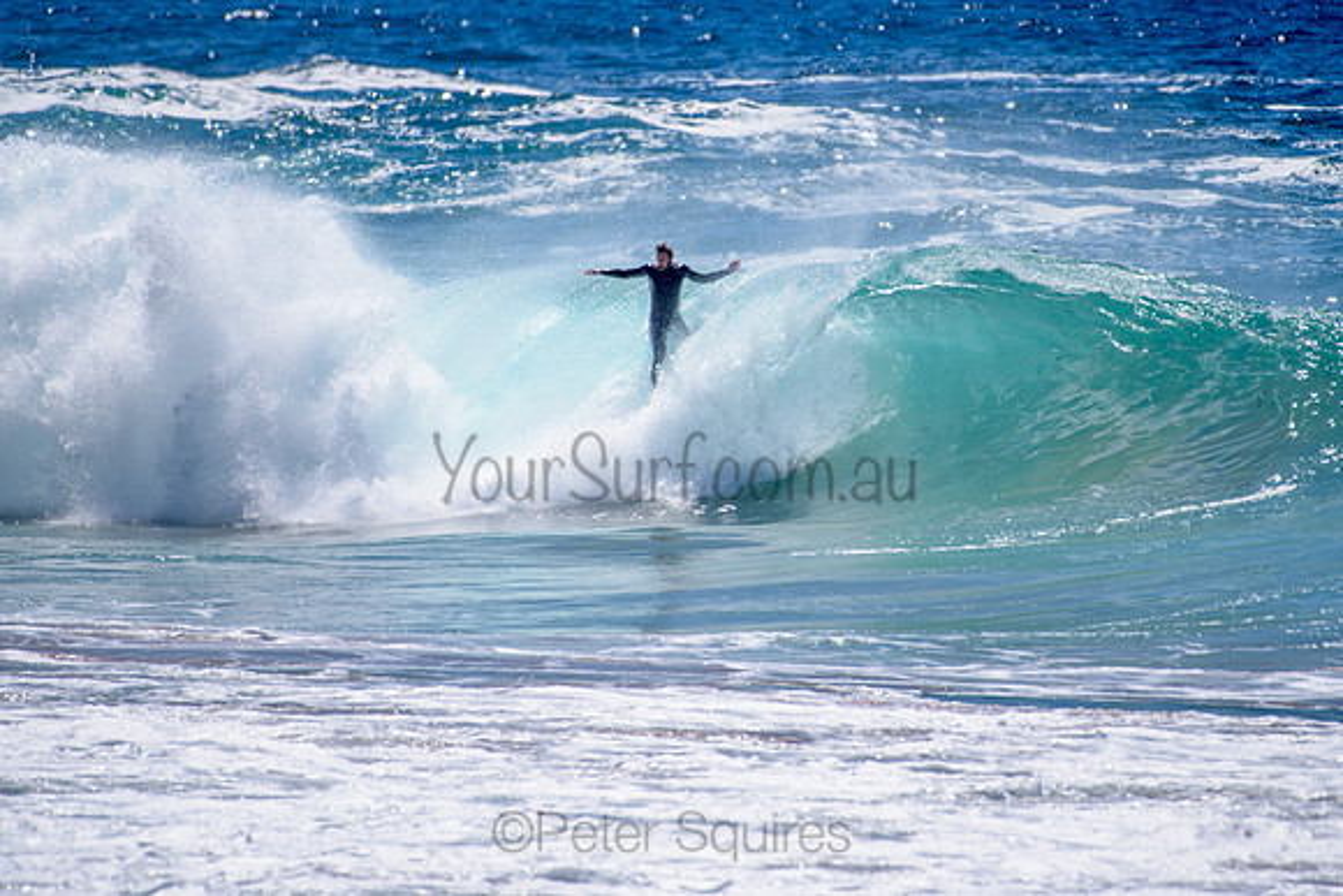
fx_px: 22866
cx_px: 741
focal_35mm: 613
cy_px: 347
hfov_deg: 3.4
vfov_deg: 2.2
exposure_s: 1/2000
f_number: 5.6
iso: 90
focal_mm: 500
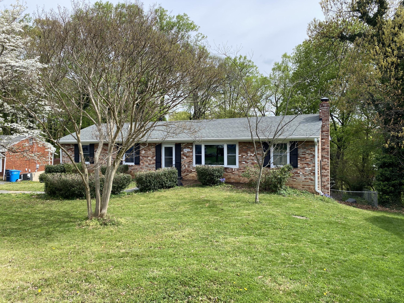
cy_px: 152
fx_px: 303
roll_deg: +0.4
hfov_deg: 67.3
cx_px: 202
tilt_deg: -2.0
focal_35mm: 26
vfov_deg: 53.1
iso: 32
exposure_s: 1/1272
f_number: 1.8
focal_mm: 4.25
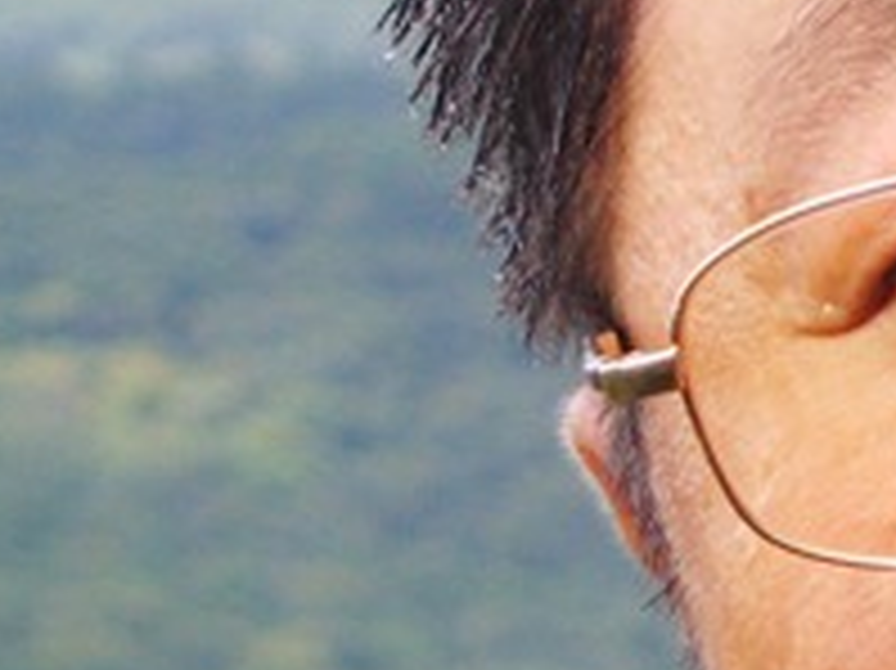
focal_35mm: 586
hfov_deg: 3.4
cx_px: 1423
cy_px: 369
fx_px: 15159
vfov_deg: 2.5
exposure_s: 1/160
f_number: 5.1
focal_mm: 23.4
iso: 50
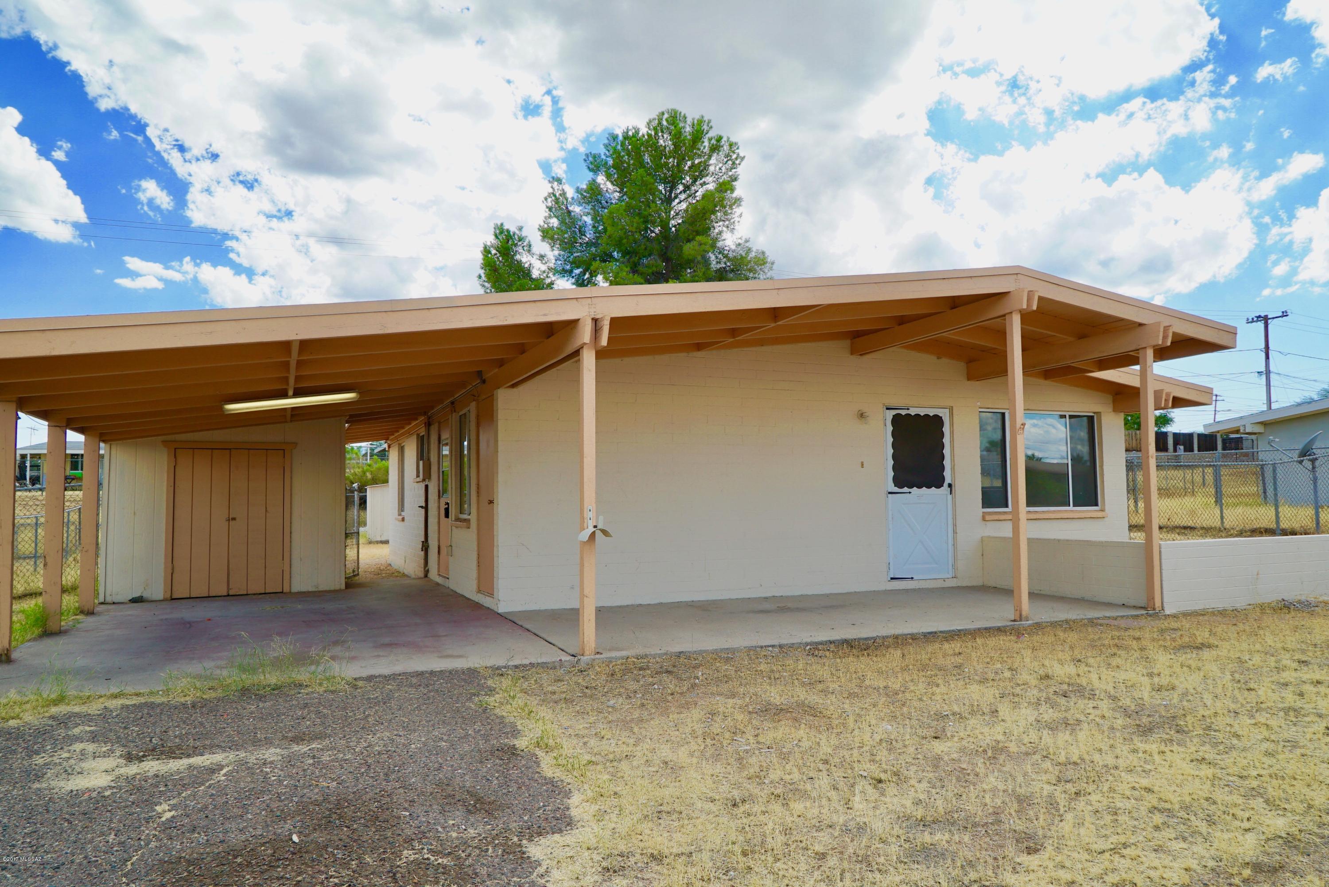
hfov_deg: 73.7
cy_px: 444
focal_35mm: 24
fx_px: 886
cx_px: 664
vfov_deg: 53.2
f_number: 11
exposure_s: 1/100
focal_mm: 24
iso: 100
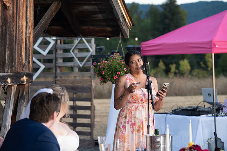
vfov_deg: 9.2
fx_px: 946
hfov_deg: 13.7
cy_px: 76
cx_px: 114
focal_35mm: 150
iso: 320
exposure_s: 1/125
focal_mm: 150
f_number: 5.6
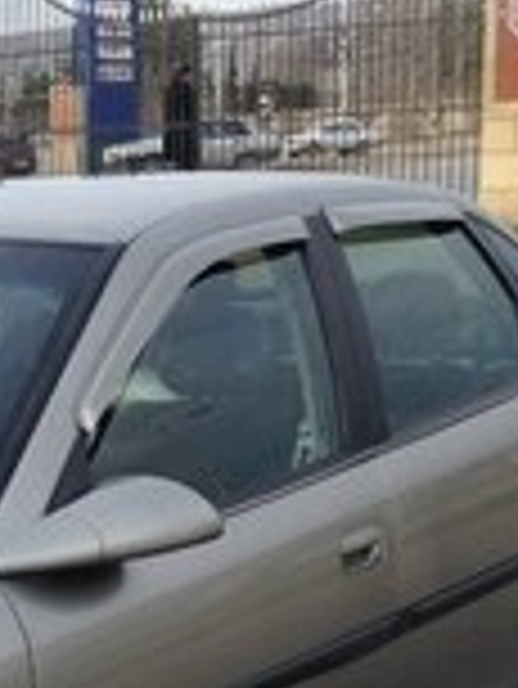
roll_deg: -0.1
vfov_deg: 17.7
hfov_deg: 13.7
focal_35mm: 107
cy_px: 755
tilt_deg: -11.2
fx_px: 2132
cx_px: 18
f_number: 2.4
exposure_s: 1/669
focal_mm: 4.12
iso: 50
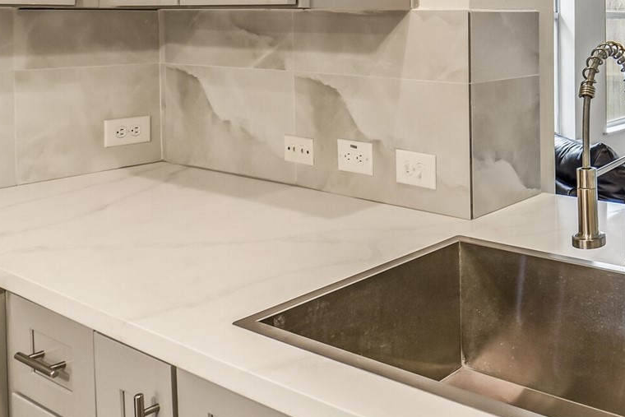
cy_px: 30
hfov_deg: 41.5
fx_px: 695
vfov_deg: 31.6
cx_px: 637
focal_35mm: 40
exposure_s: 1/13
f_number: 11
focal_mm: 14
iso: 500
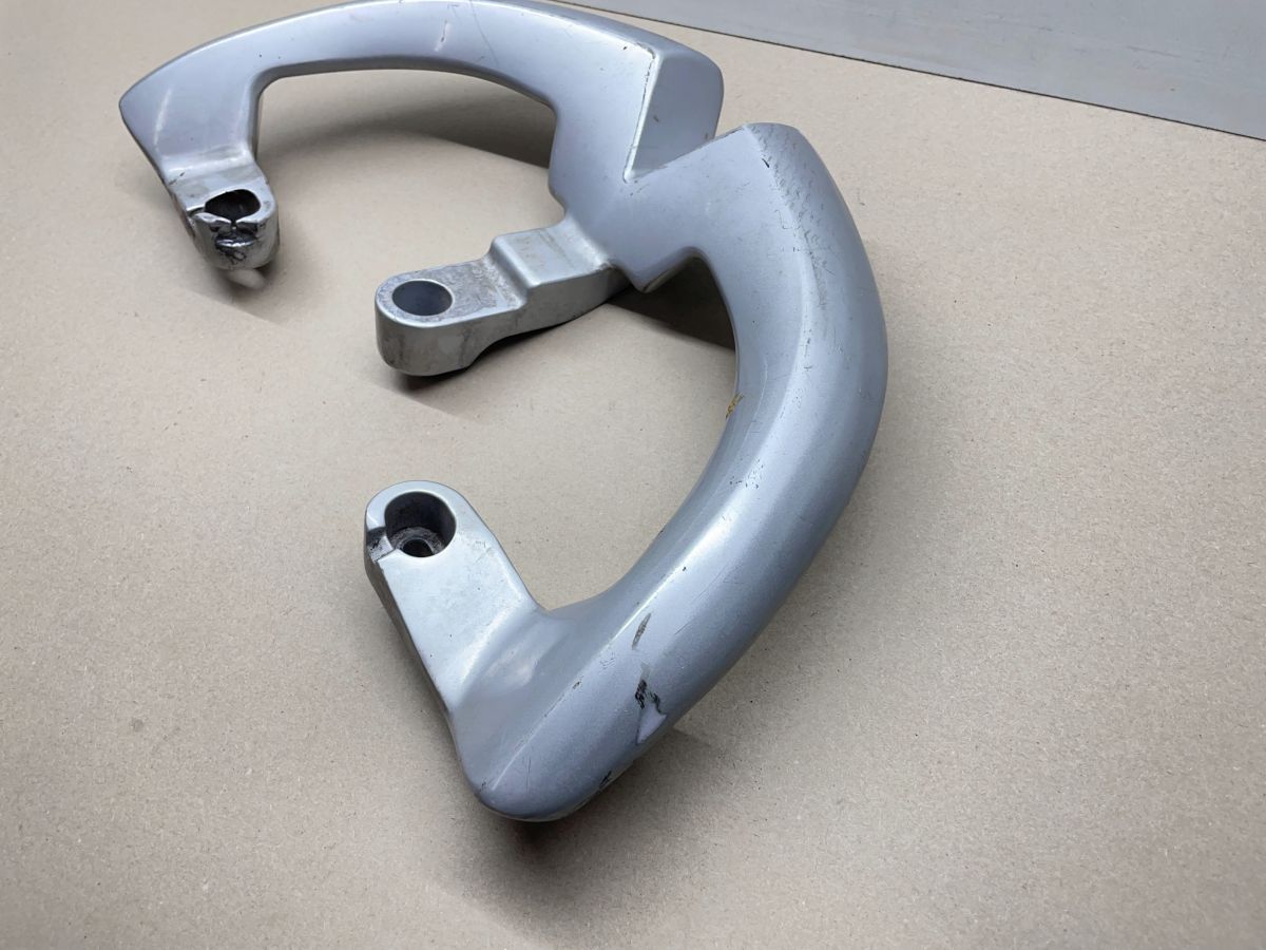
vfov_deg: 53.1
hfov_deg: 67.3
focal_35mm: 26
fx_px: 951
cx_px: 633
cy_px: 475
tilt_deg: -53.5
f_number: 1.6
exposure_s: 1/100
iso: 64
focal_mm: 4.2
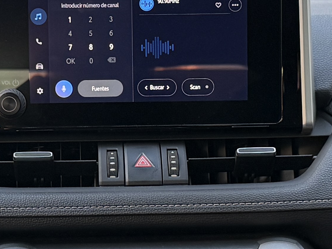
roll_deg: -0.2
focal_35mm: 122
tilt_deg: -11.3
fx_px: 1170
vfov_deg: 12.1
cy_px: 169
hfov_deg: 16.1
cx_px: 132
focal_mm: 6.76
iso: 200
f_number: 1.78
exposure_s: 1/101
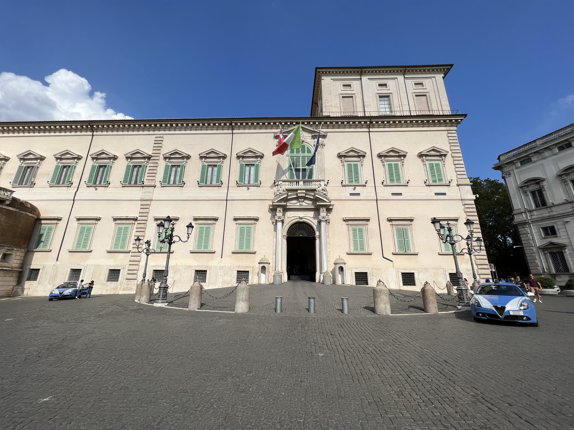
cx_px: 287
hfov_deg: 106.2
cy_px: 215
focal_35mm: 13
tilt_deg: +17.3
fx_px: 216
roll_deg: -0.3
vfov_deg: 89.9
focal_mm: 1.57
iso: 32
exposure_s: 1/3922
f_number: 1.8
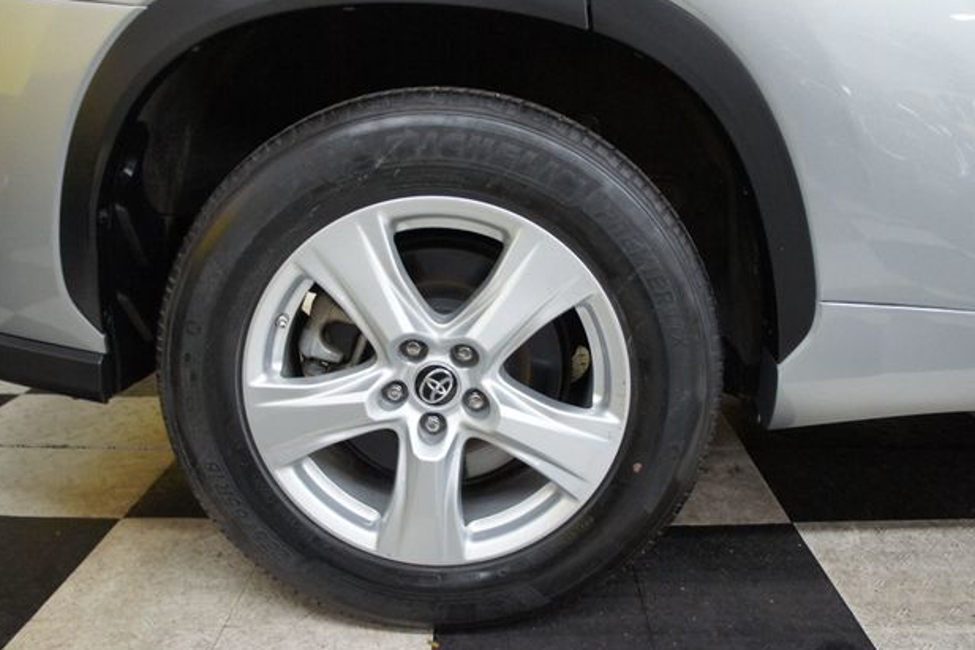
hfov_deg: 65.5
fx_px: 758
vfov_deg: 46.4
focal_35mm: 28
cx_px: 482
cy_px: 321
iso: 1600
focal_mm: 18
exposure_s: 1/80
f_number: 3.5
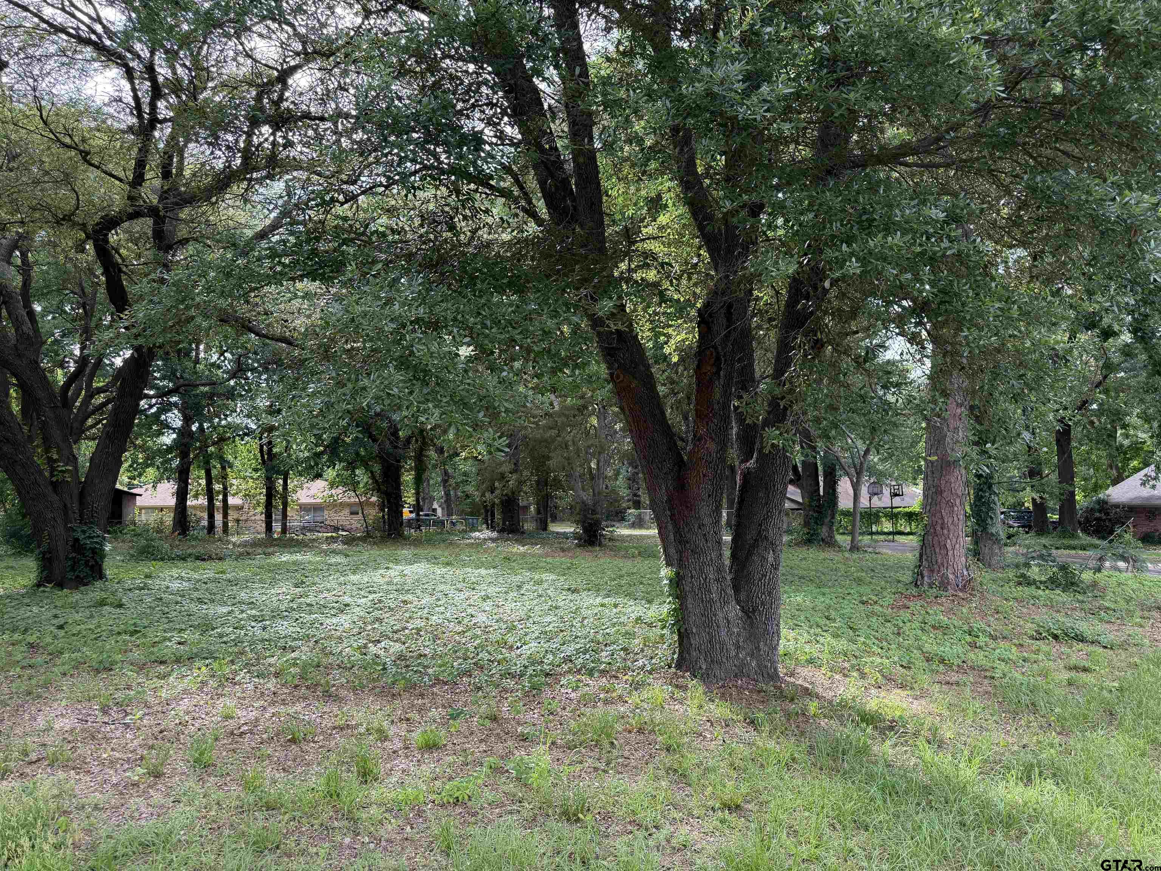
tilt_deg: +4.1
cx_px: 580
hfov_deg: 71.6
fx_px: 805
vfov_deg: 56.8
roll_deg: +1.3
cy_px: 436
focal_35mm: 24
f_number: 1.78
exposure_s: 1/510
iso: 100
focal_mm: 6.76
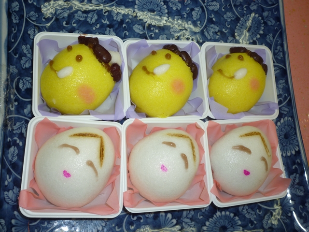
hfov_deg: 51.4
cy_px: 116
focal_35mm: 36
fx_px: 321
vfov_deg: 39.7
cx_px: 154
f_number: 3.8
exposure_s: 1/30
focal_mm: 6.3
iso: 100
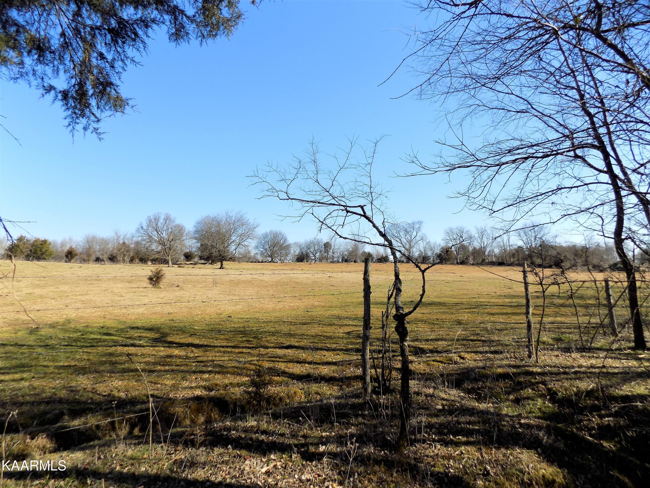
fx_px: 432
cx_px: 325
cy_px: 244
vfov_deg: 58.9
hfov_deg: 73.9
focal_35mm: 23
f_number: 3.1
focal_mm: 4
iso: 80
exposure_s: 1/640
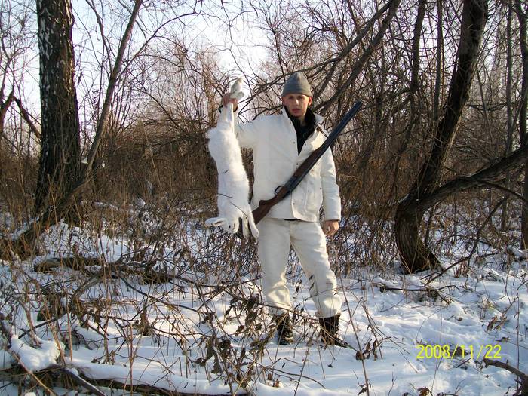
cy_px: 198
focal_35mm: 36
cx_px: 264
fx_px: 549
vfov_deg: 39.7
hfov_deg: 51.4
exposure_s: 1/400
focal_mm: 6
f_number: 2.7
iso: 64
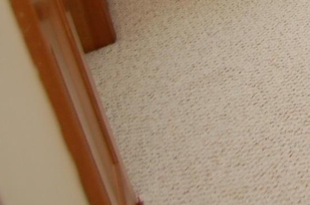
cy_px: -209
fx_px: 542
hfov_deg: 19.6
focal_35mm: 63
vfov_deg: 16.3
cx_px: 603
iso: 400
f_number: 4
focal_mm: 10
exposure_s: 1/60
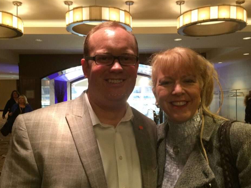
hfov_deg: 55.3
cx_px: 130
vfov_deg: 42.9
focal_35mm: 33
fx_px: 239
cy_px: 100
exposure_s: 1/30
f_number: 2.2
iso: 250
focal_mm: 4.12
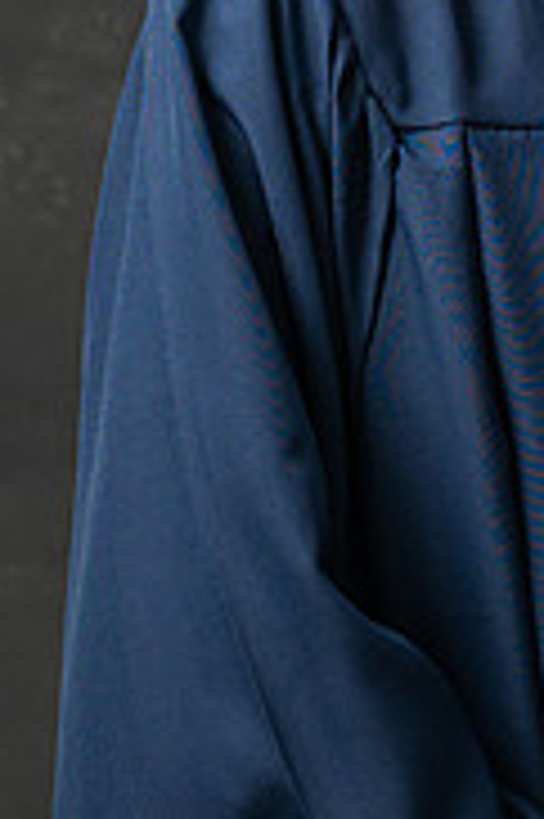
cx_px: 587
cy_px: 133
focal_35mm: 298
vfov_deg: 6.9
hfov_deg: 4.6
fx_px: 6767
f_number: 5.6
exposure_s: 1/200
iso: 200
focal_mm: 53
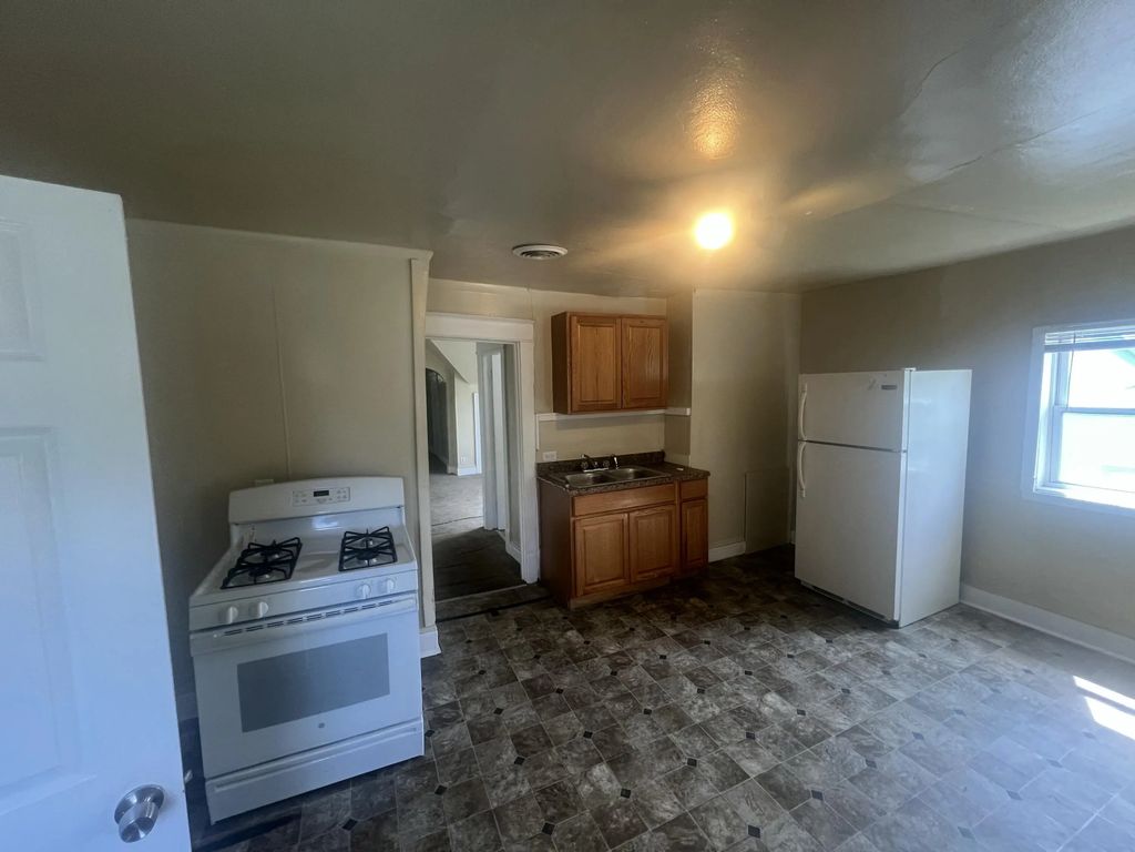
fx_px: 426
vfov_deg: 89.9
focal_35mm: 13
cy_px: 426
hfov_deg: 106.2
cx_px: 568
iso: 250
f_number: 1.8
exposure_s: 1/120
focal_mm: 1.57
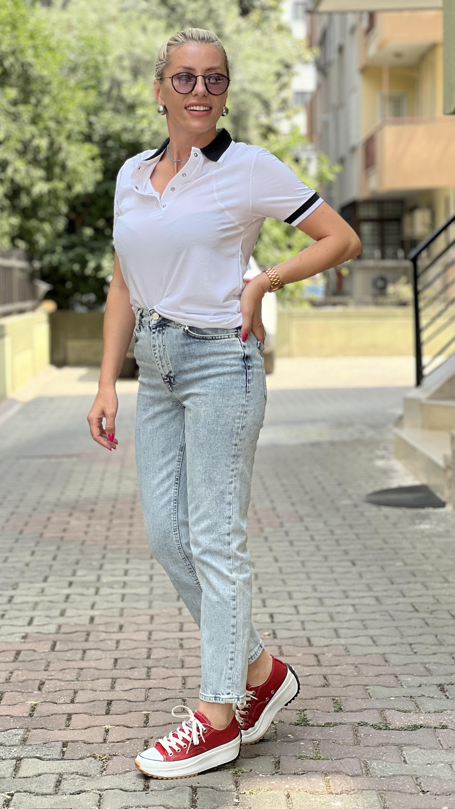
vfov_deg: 25.3
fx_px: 1802
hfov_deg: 14.4
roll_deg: +0.3
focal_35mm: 84
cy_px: 404
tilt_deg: -1.4
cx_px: 195
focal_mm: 9
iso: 40
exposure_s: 1/152
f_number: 2.8
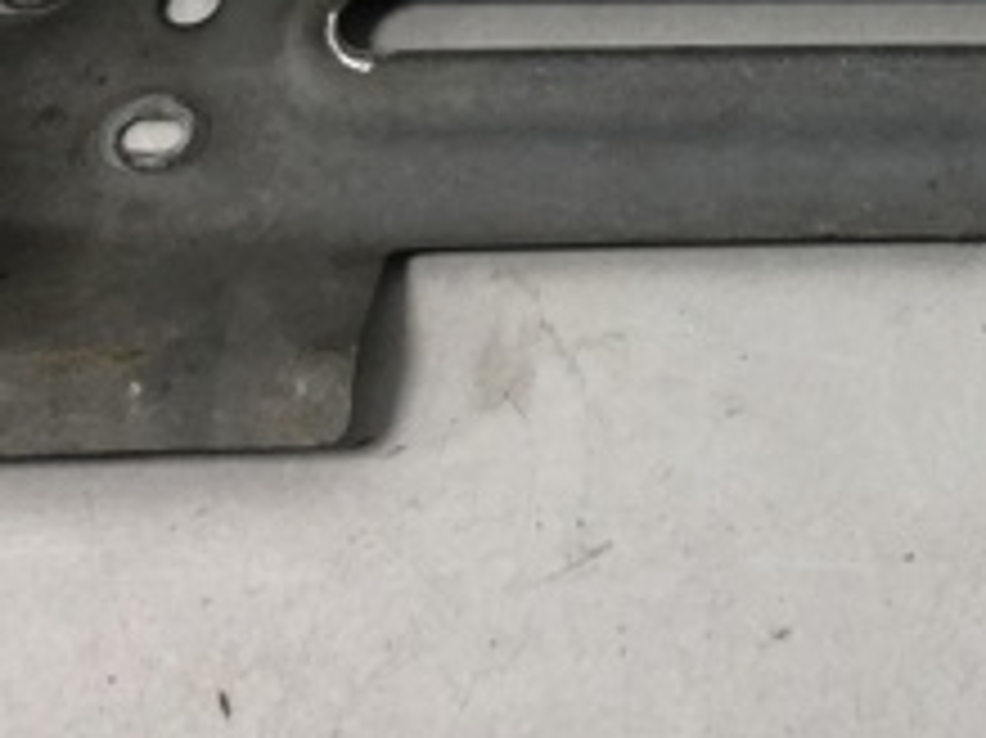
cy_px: -122
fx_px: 2334
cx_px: 1036
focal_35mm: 82
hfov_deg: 22.7
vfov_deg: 17.2
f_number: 1.8
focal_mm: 4
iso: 32
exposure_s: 1/25
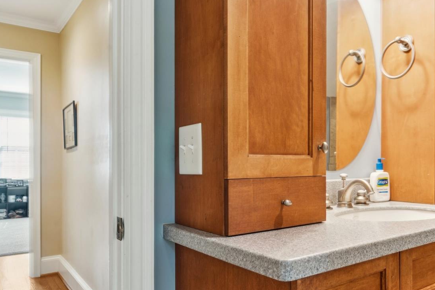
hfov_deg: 56.9
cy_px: 162
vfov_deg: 43.0
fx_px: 367
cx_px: 347
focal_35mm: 30
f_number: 13
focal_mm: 16.2
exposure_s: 2
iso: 100
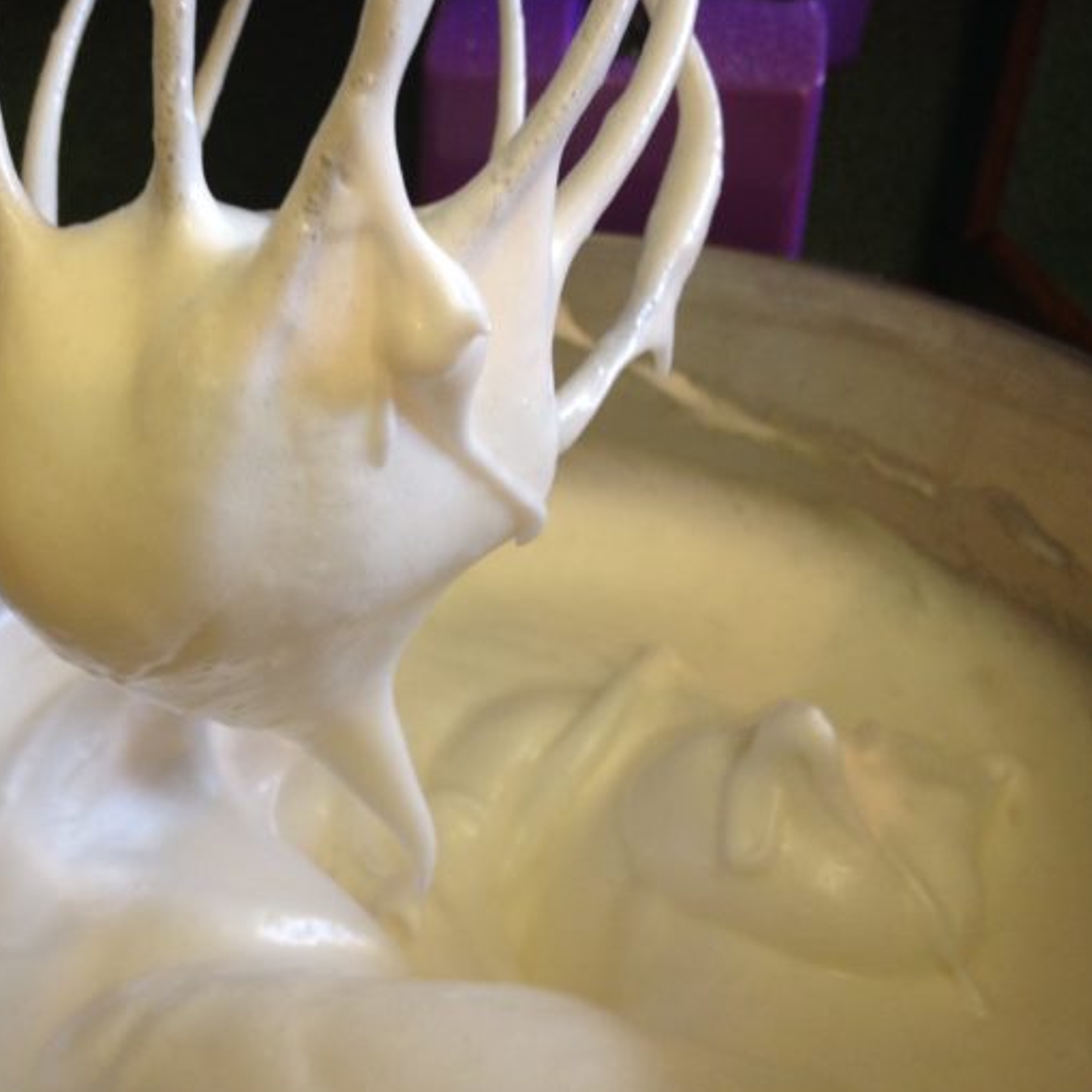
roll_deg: -0.7
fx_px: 1428
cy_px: 549
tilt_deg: -33.6
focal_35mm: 40
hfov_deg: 41.3
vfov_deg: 41.9
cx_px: 362
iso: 100
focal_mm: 4.12
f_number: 2.4
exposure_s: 1/20
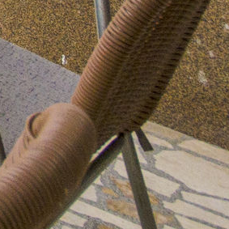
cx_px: -456
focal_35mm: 126
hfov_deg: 10.2
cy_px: -433
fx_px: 943
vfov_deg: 10.4
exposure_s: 1/250
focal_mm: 10
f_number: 8
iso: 100
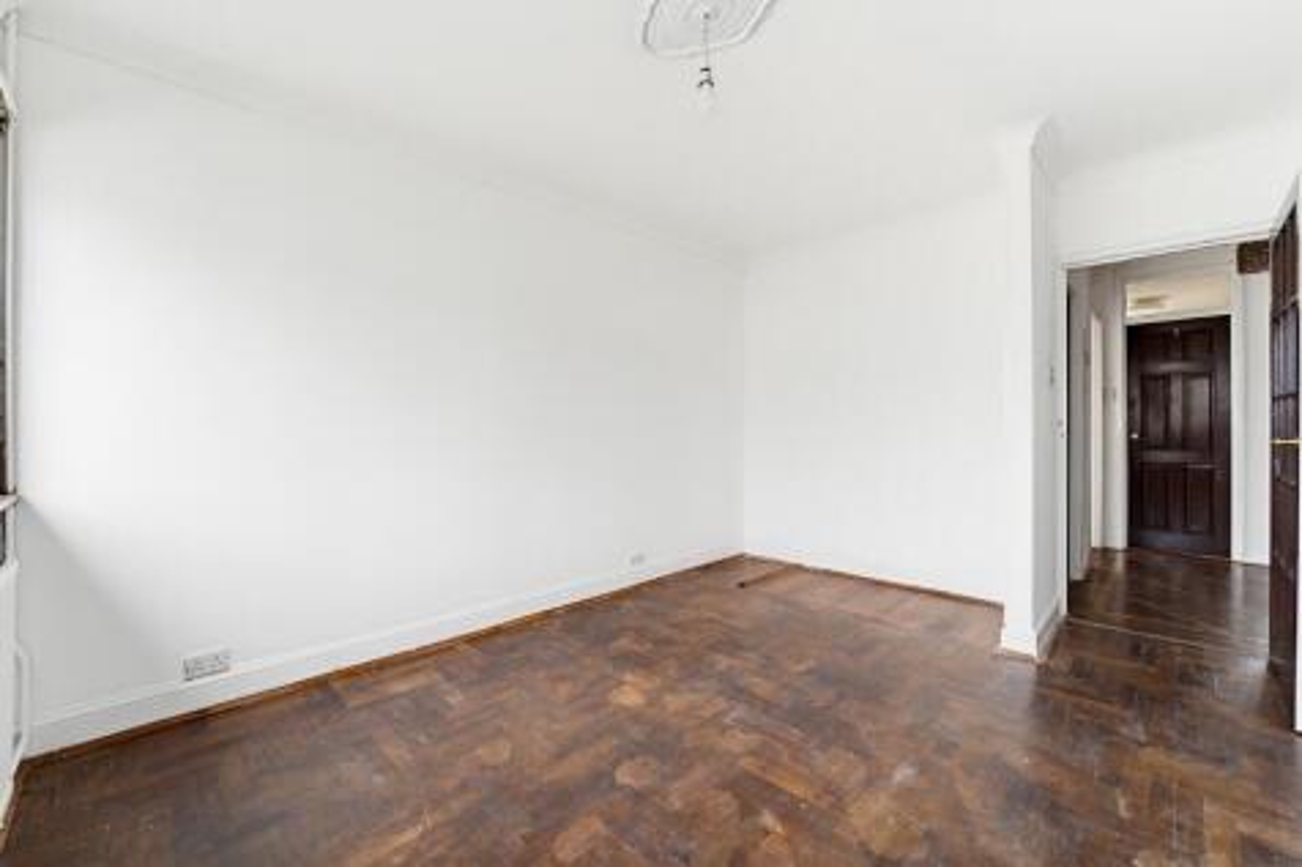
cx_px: 651
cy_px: 434
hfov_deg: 104.3
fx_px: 506
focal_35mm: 14
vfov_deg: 81.2
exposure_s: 1/5
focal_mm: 14
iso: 250
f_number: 8
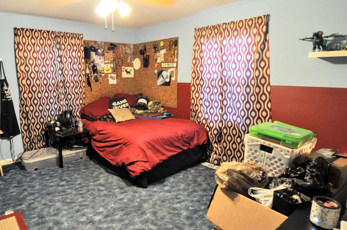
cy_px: 121
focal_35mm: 23
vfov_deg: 54.9
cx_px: 142
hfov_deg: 75.5
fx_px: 221
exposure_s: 1/30
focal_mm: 12
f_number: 4
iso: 1100
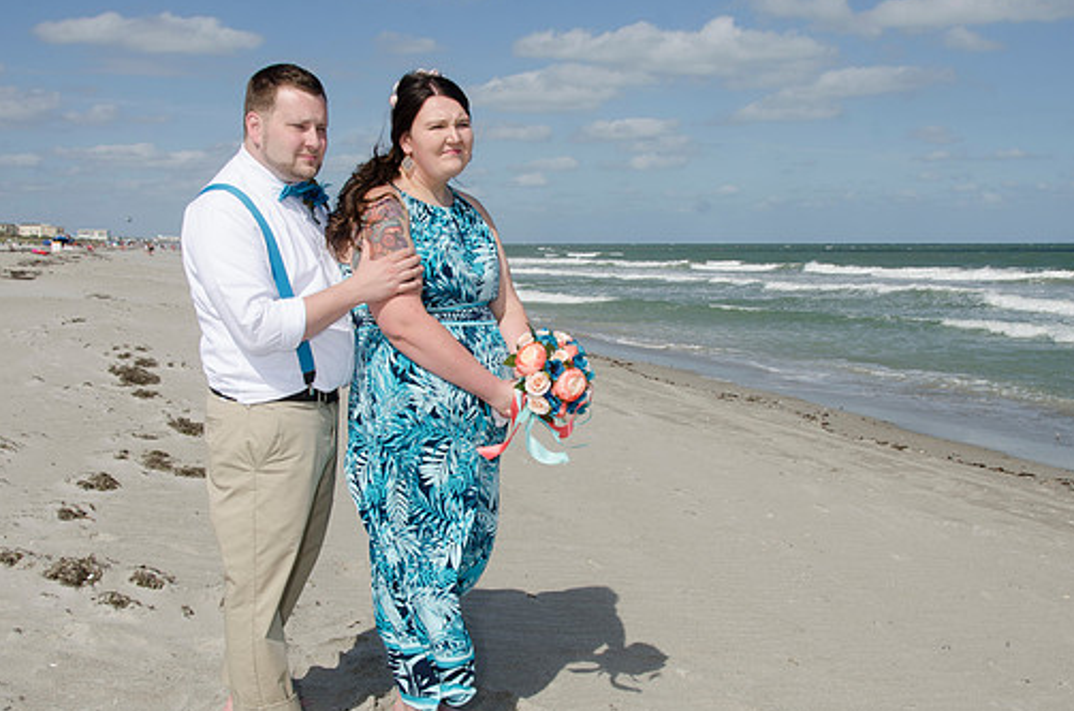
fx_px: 1280
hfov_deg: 45.5
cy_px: 382
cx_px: 527
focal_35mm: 43
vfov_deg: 31.0
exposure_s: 1/250
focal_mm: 24
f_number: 11
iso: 100
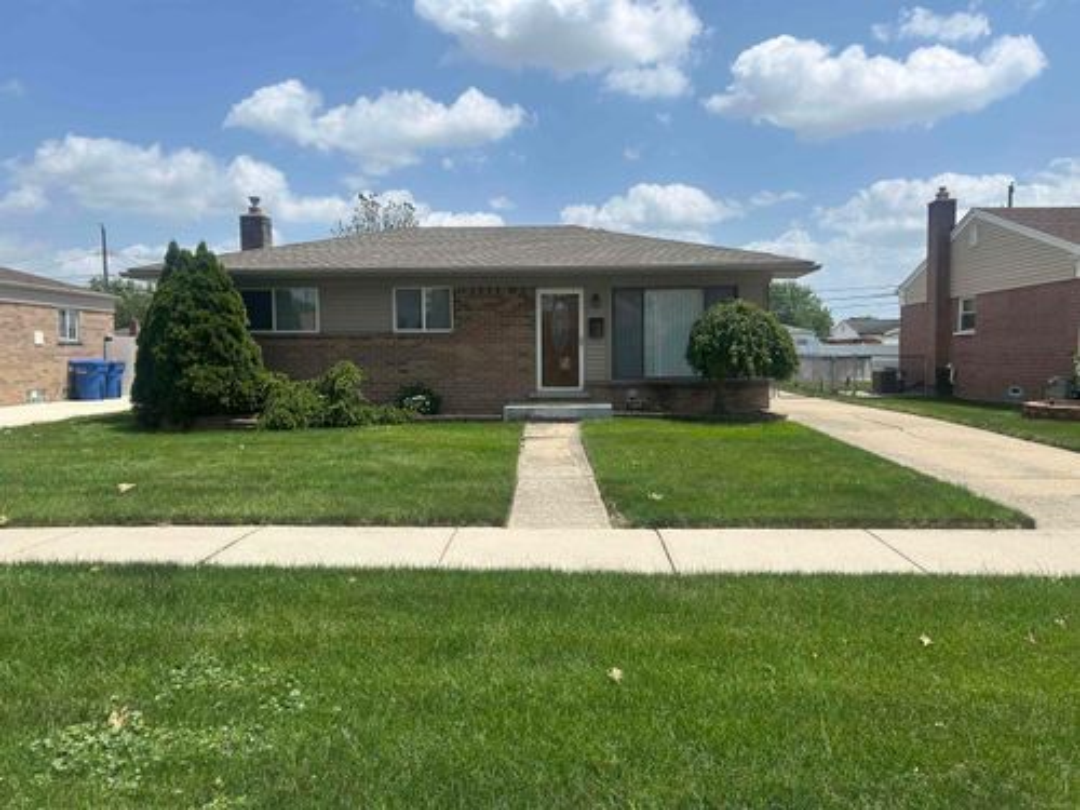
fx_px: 811
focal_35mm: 26
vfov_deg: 53.1
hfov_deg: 67.3
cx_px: 540
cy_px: 405
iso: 50
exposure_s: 1/5076
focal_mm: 5.7
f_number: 1.5
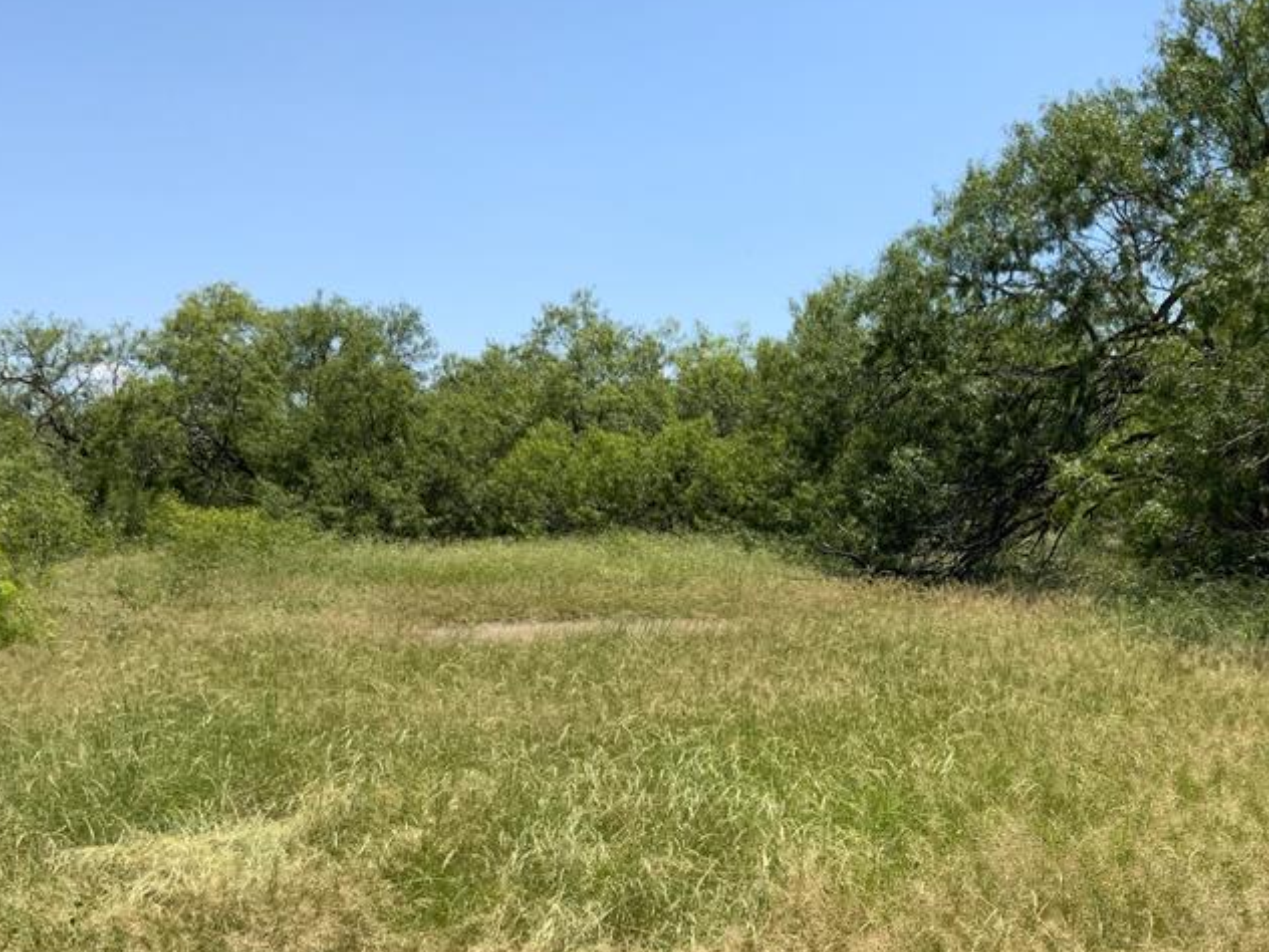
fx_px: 1723
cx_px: 821
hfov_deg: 40.1
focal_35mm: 47
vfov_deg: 30.8
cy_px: 586
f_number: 1.8
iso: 16
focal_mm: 3
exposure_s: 1/1912
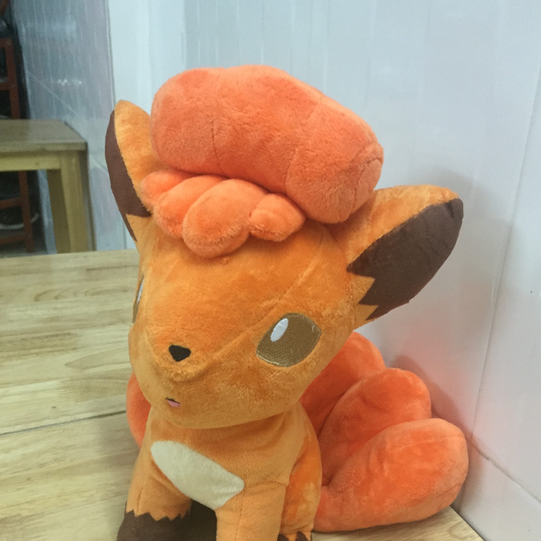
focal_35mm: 35
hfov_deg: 47.2
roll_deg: -1.2
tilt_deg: -27.0
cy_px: 328
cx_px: 275
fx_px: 619
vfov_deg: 46.9
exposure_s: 1/33
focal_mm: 4.15
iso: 200
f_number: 2.2
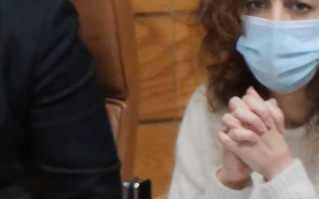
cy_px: 324
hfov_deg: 1.6
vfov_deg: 1.0
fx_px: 11767
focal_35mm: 1354
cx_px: -269
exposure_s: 1/160
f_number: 5.5
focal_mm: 120
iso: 3200
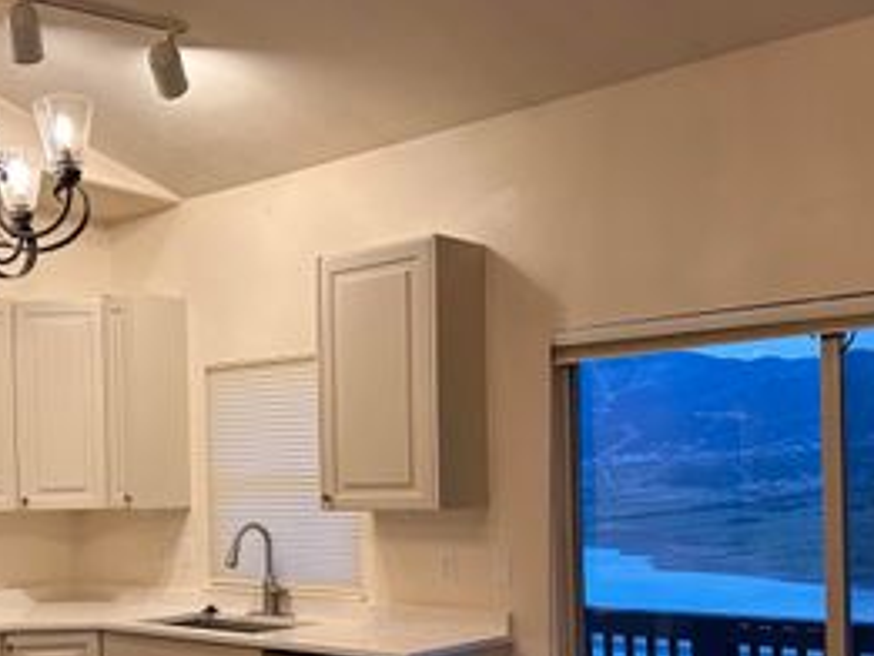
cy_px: 504
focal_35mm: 46
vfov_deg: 30.9
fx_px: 1162
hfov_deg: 40.1
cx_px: 224
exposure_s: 1/120
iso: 160
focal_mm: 6.86
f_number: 1.78
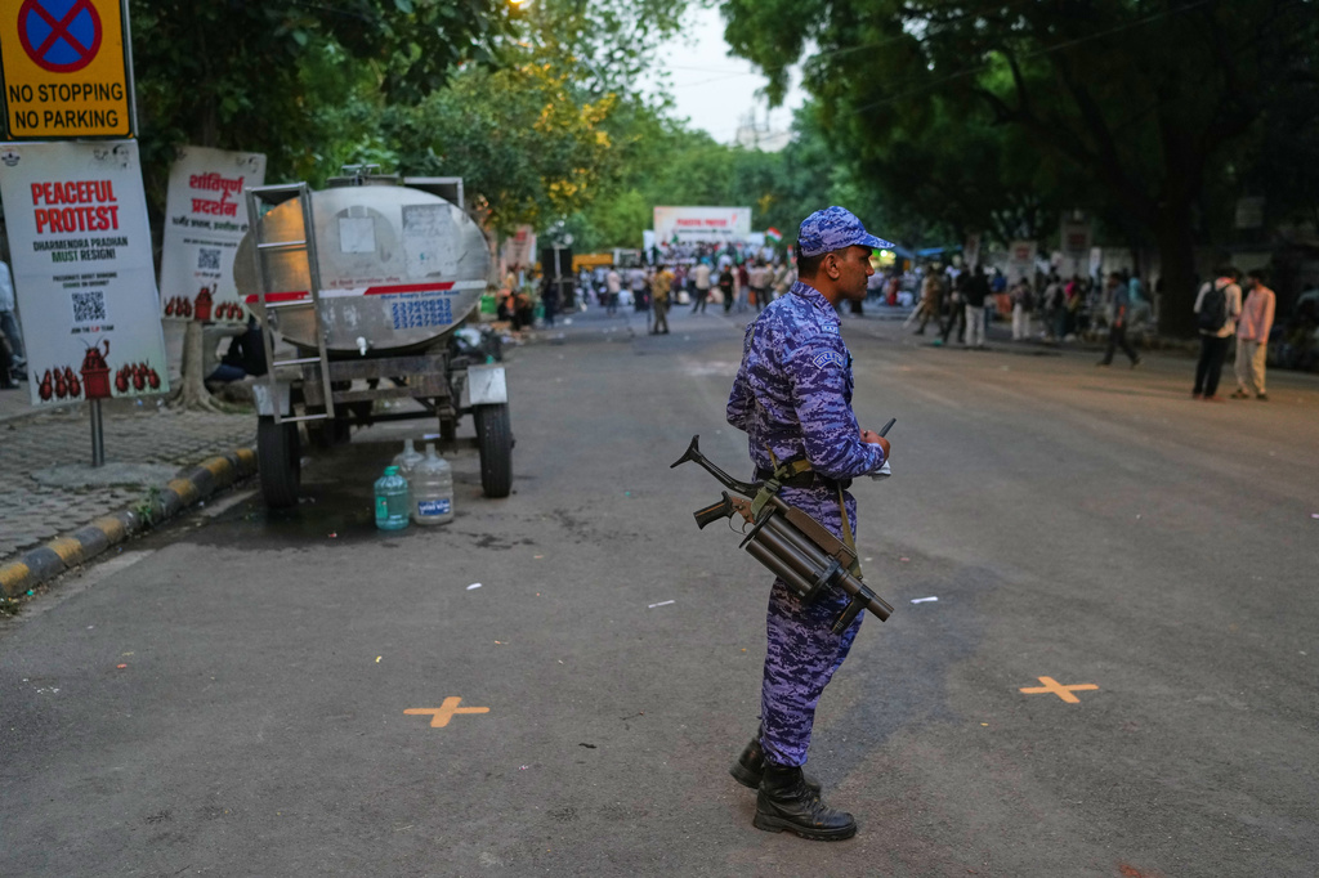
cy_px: 439
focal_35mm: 35
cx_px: 660
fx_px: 1282
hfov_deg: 54.4
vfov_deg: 37.8
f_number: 2
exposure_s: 1/250
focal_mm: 35
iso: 1600
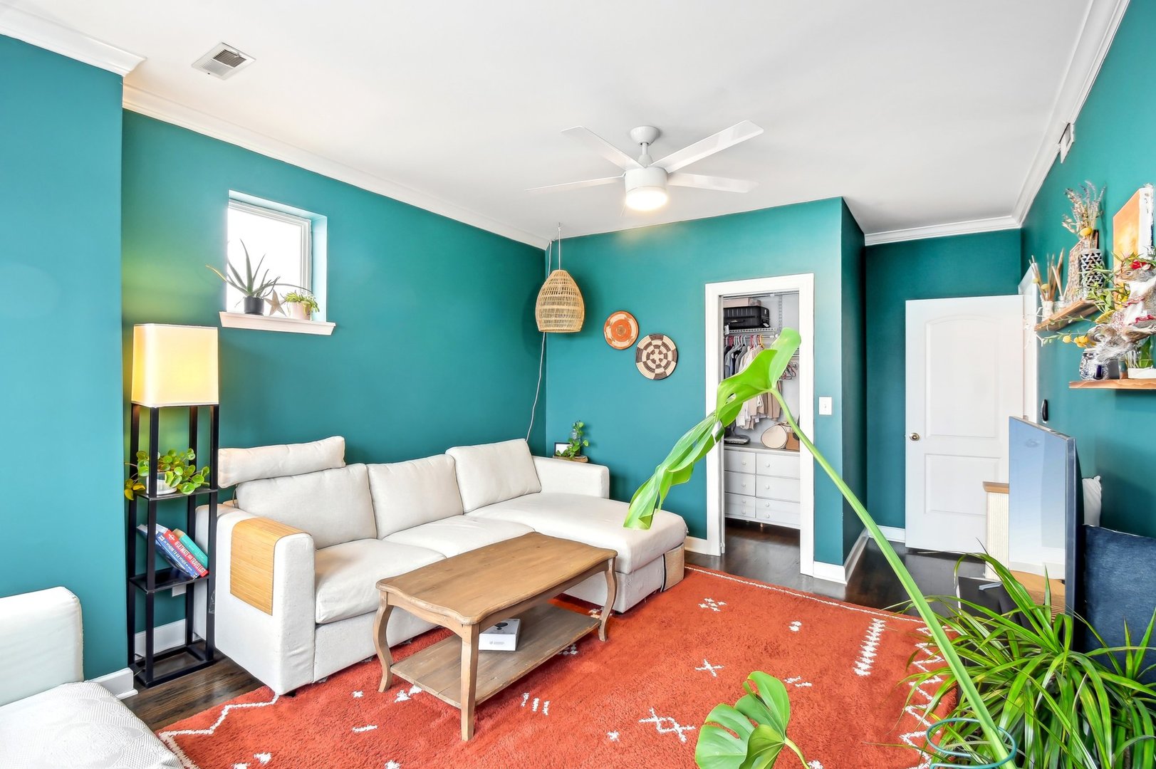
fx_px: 481
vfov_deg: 77.3
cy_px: 384
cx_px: 578
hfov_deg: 100.4
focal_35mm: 15
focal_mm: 10
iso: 400
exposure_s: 1/4
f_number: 8
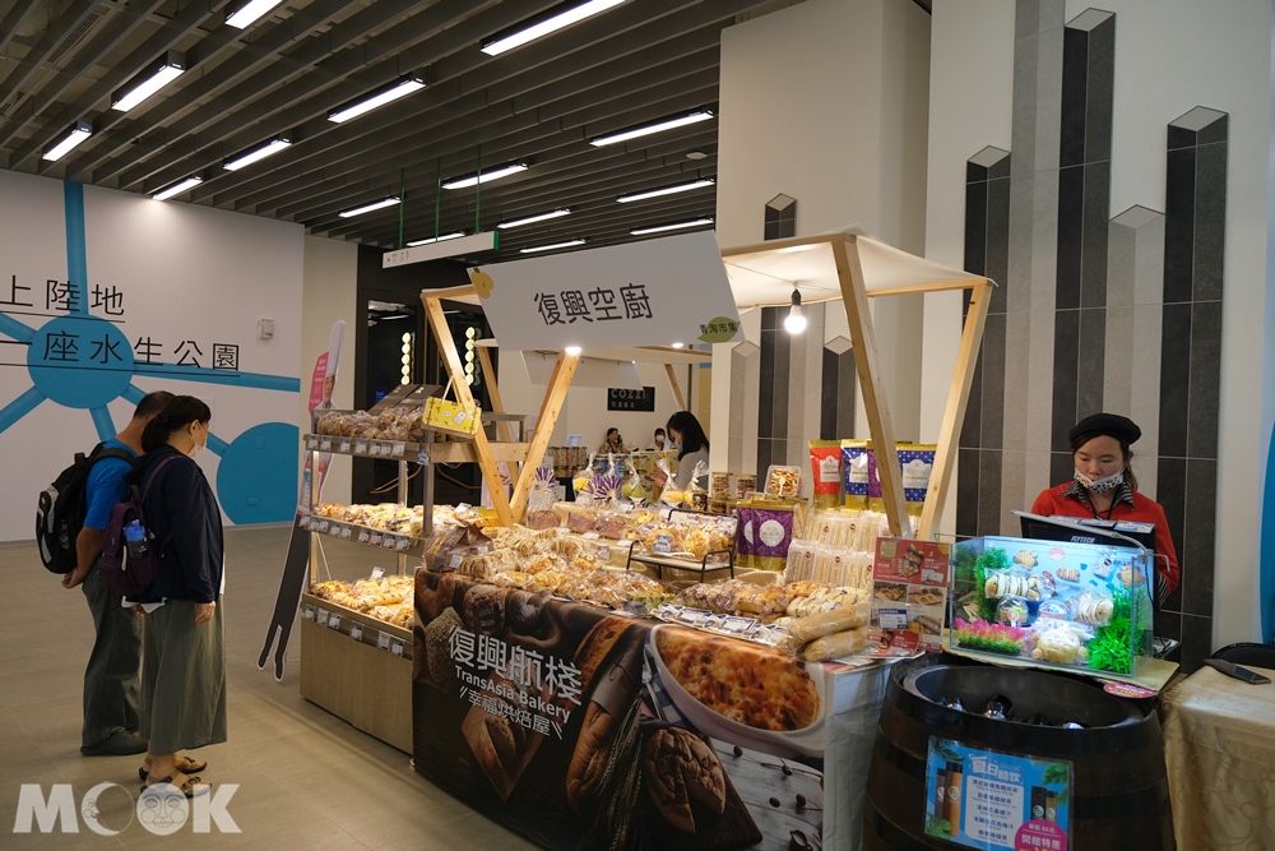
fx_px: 850
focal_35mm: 24
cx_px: 638
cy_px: 426
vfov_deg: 53.1
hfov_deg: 73.7
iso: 800
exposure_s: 1/160
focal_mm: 16
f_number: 2.8
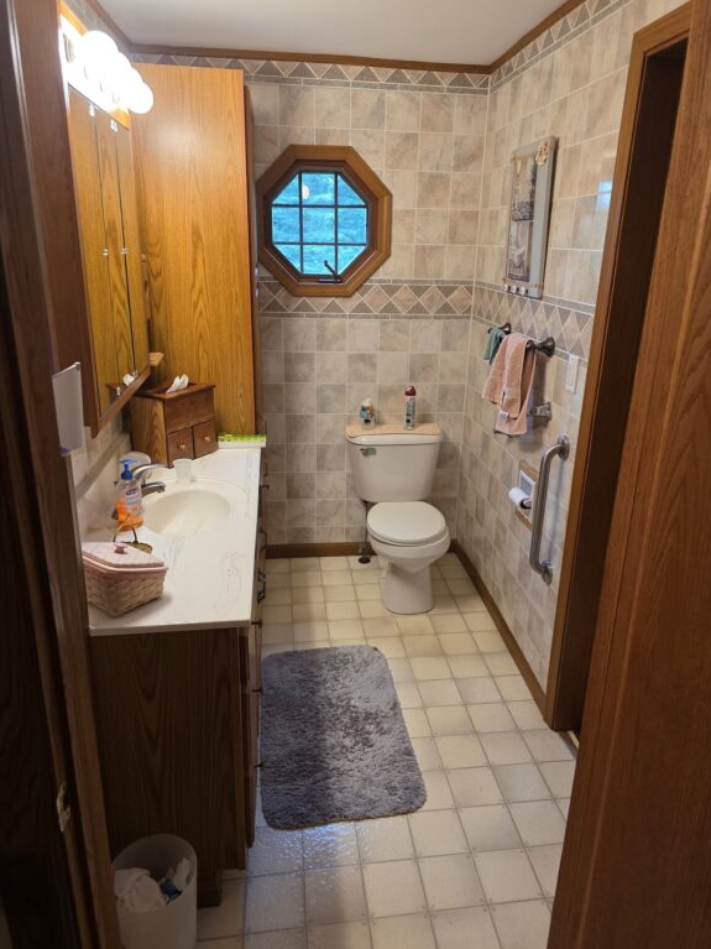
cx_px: 368
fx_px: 657
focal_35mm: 24
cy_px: 460
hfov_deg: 56.8
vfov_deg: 71.6
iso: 250
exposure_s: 1/120
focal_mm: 6.3
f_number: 1.7
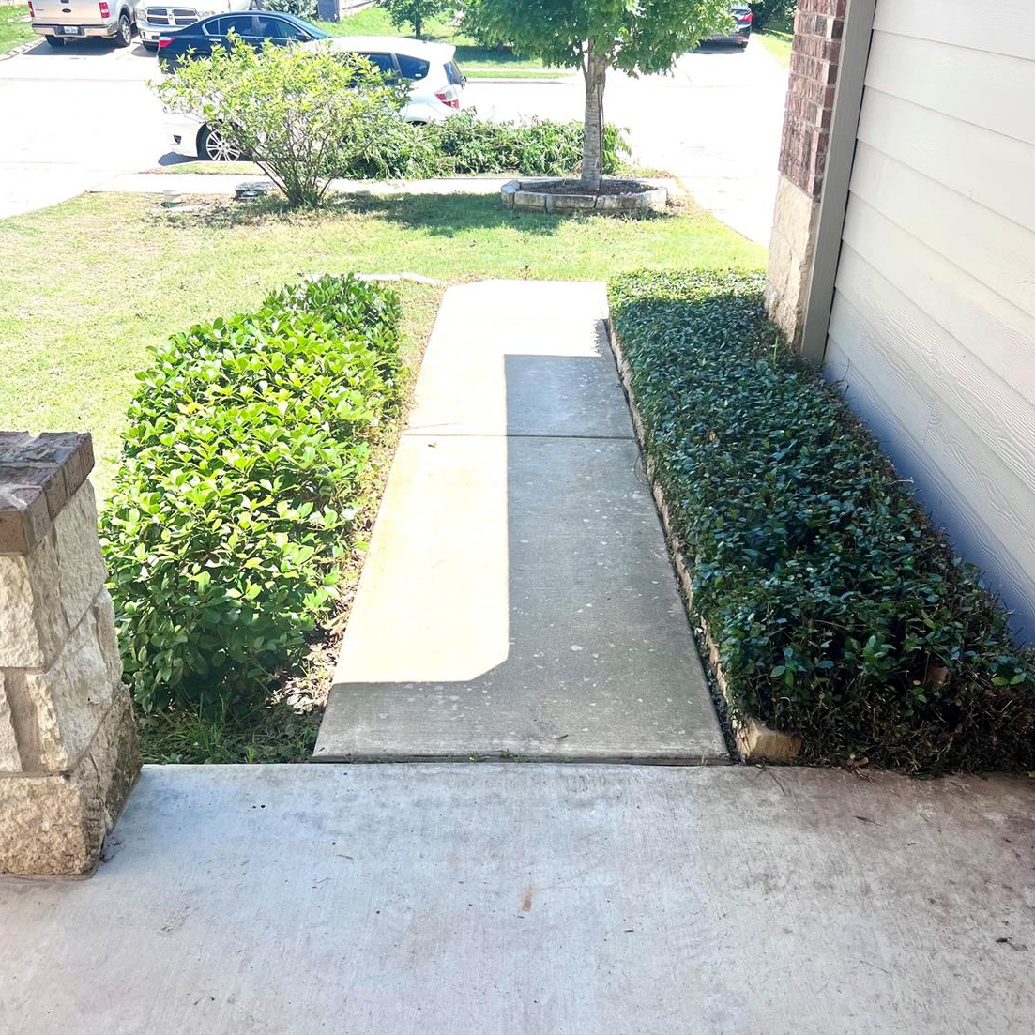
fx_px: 1082
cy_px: 495
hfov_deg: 51.1
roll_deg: -1.1
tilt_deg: -26.5
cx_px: 522
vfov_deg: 51.1
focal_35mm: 32
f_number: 1.5
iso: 50
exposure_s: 1/2123
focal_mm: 5.7
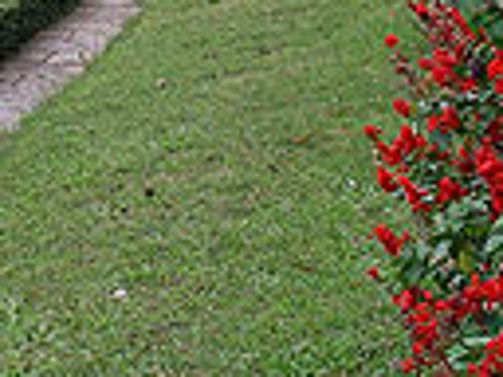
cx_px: -122
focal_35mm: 130
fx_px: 1889
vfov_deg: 11.1
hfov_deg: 14.6
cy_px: -114
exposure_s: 1/66
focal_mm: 7.8
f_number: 2.8
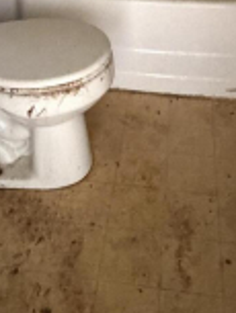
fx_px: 554
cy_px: -146
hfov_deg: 24.0
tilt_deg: -11.7
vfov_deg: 24.9
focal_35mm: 61
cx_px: 92
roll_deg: +2.2
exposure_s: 1/45
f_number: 2.2
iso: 1250
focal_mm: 2.22
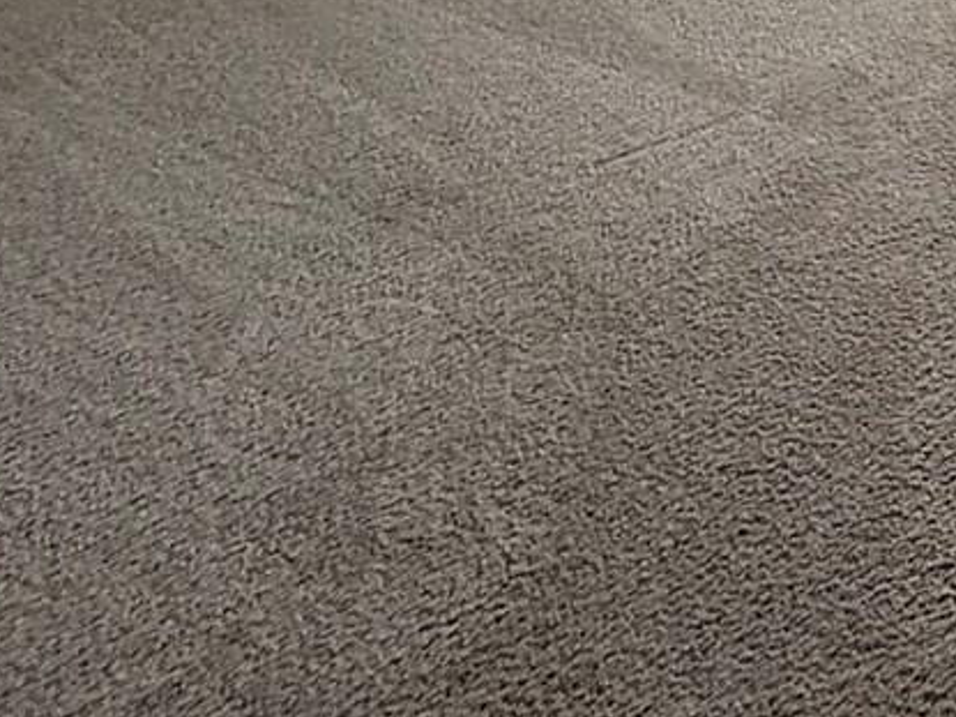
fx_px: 1491
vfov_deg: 20.9
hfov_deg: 29.2
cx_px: 1221
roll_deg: -1.2
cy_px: -477
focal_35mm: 54
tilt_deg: -12.1
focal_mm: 2.22
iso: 160
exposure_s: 1/99
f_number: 2.2
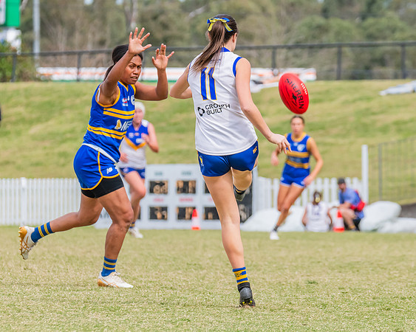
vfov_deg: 3.1
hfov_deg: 3.9
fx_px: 6110
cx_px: 272
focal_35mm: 496
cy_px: 162
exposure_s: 1/1250
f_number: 9
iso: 800
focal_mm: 290
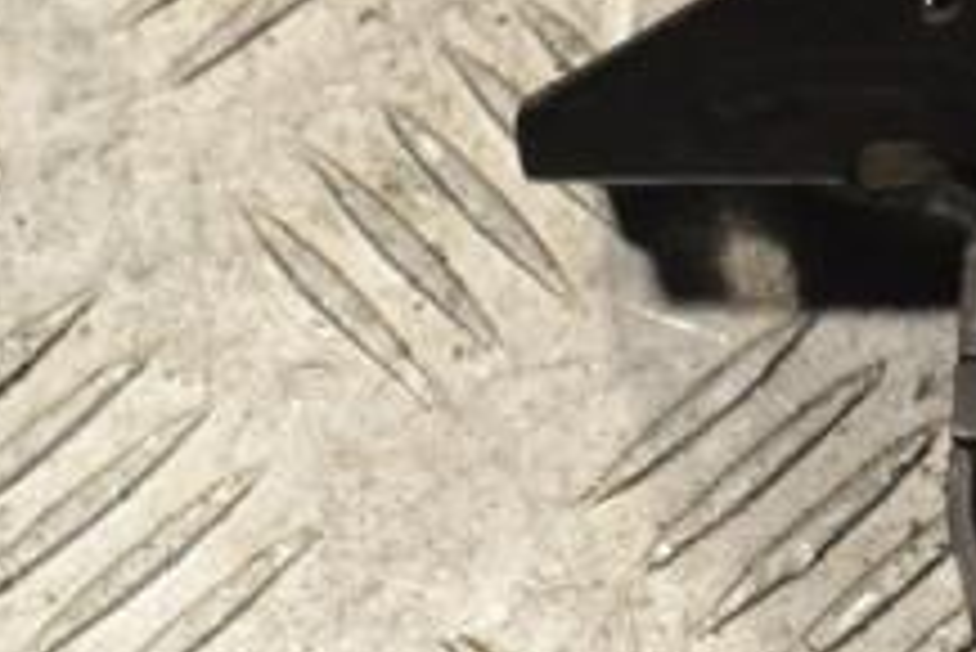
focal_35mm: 191
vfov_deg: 7.2
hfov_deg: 10.5
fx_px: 5181
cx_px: 1313
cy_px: 76
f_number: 9
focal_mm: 46
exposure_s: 1/320
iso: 3200
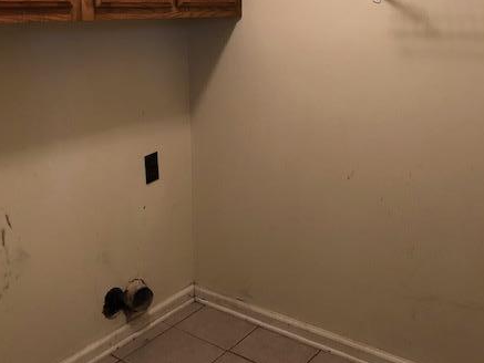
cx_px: 226
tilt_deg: -4.8
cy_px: 64
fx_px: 573
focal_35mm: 41
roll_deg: +1.5
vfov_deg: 33.9
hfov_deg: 45.7
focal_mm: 3.99
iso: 64
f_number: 1.8
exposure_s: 1/15
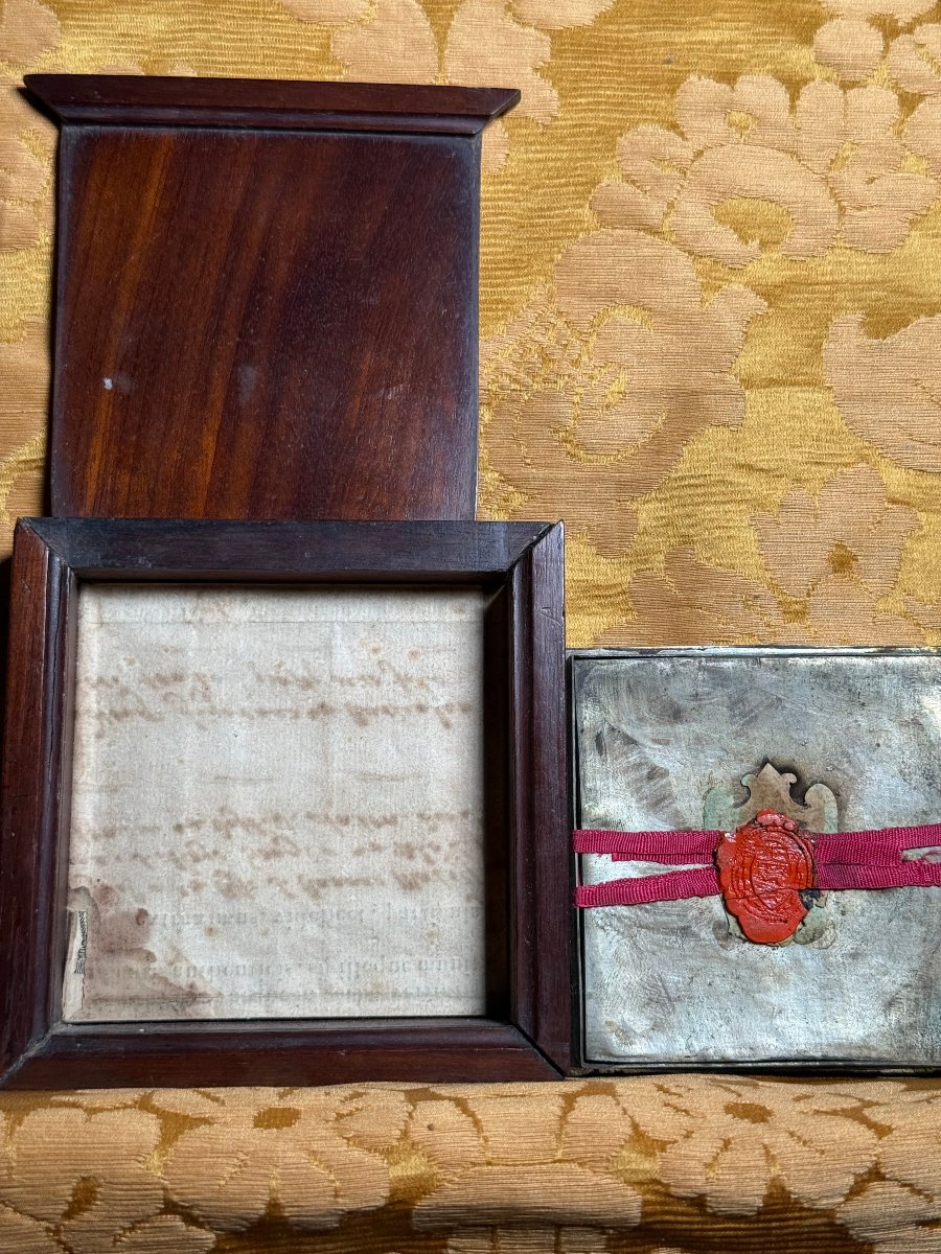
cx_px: 470
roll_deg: -1.8
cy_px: 627
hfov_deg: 30.3
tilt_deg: -35.5
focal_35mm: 48
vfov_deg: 39.7
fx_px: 1740
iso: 64
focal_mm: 6.76
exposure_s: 1/189
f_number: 1.78
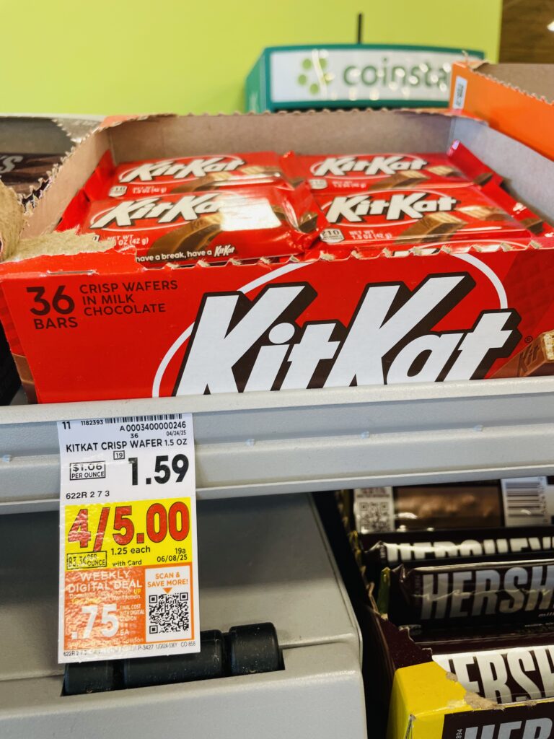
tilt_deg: -17.1
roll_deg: +1.0
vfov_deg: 67.3
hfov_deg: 53.1
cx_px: 277
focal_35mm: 26
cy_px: 370
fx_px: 555
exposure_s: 1/65
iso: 64
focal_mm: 4.2
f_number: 1.6
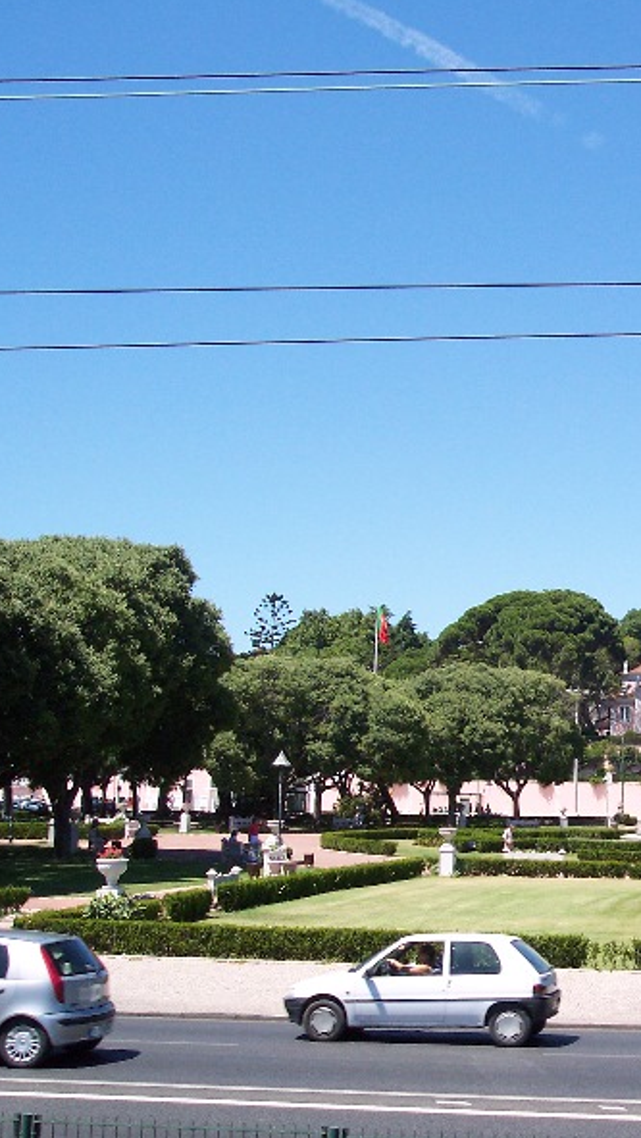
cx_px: 678
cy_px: 568
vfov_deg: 37.2
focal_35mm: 56
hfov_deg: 20.6
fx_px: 1690
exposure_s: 1/500
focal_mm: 8
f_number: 4.8
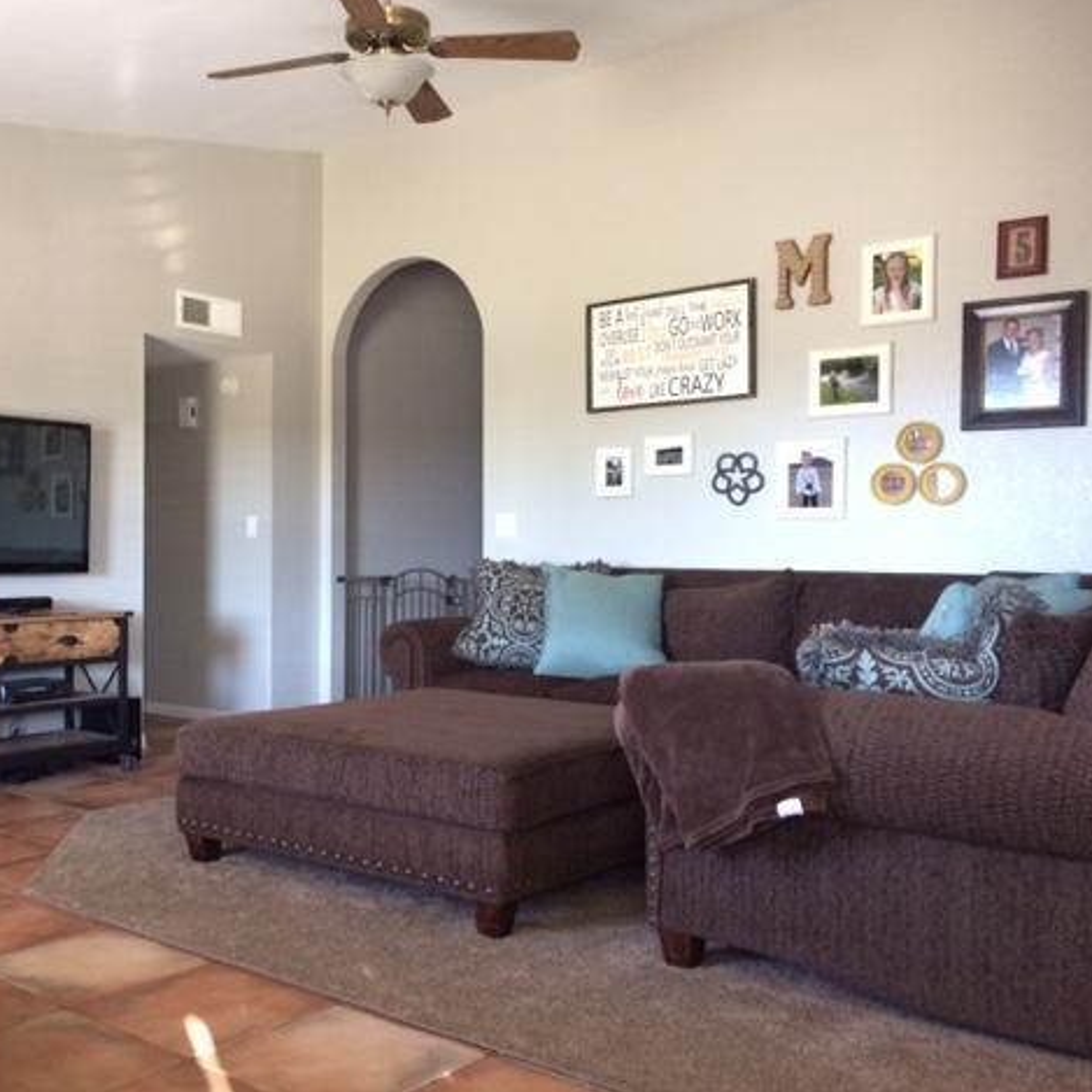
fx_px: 1249
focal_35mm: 35
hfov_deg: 46.6
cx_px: 384
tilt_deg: +0.8
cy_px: 538
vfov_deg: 47.2
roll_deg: +0.5
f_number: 2.2
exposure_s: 1/30
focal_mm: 4.15
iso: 320
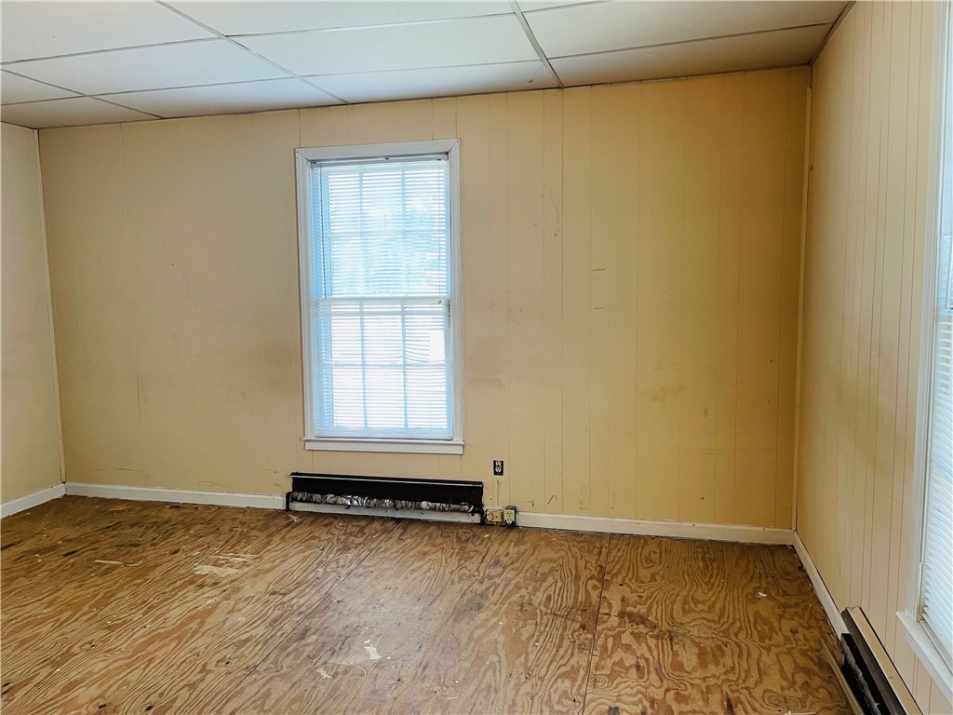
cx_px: 476
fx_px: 716
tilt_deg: -7.4
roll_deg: +1.0
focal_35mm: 26
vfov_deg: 53.1
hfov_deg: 67.3
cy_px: 358
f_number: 1.6
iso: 125
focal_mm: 5.1
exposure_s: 1/60
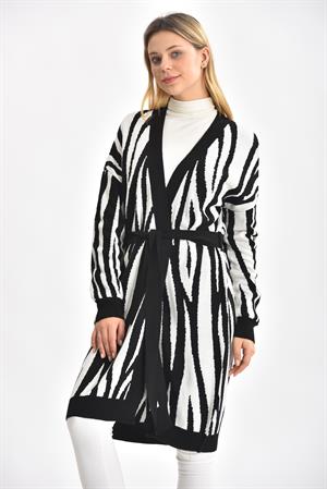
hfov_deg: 10.6
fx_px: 1768
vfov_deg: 15.8
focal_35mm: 130
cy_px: 244
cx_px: 164
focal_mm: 130
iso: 100
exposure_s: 1/160
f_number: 6.3
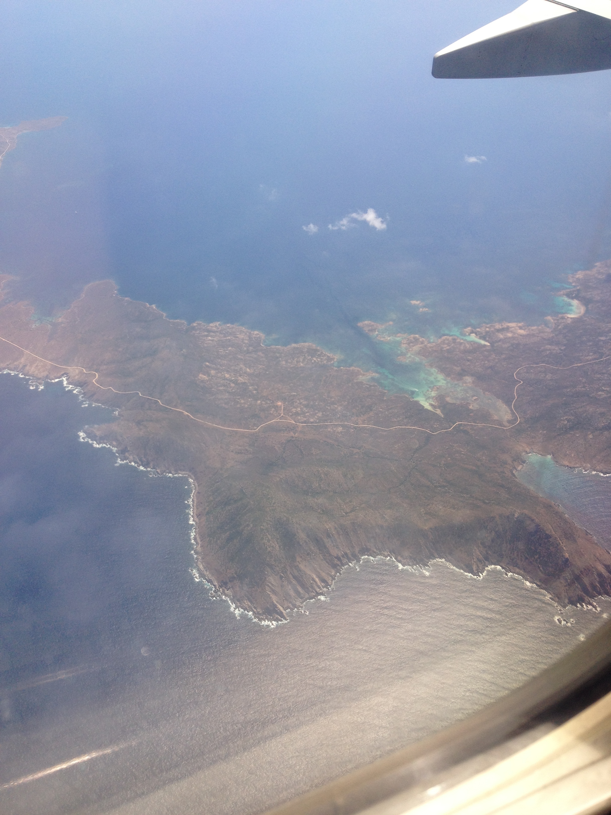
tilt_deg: -38.3
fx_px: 824
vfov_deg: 52.6
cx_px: 306
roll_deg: +3.9
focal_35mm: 35
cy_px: 408
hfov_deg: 40.7
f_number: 2.4
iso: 50
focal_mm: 4.28
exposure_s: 1/935
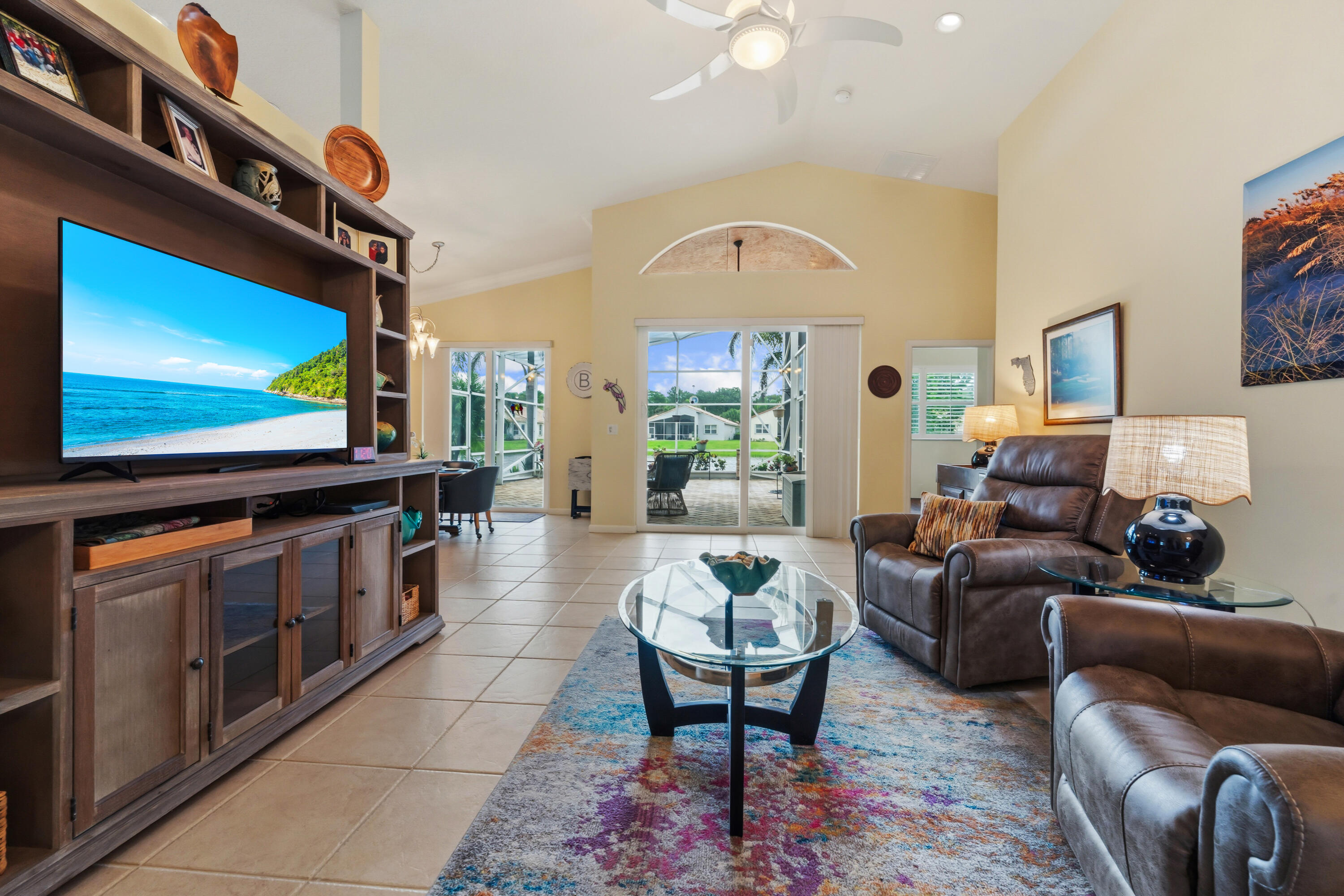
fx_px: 523
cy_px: 448
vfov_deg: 81.2
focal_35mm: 14
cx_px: 672
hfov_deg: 104.3
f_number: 9
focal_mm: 14
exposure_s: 1/4
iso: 250
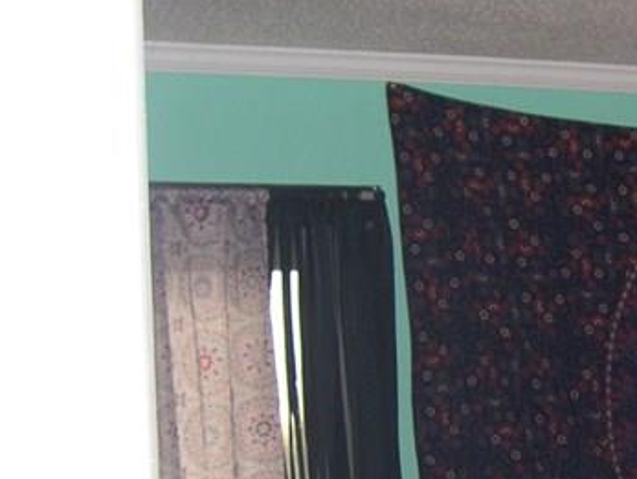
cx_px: 876
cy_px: 657
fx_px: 2063
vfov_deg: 12.7
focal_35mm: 112
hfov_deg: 16.4
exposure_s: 1/60
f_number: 2.8
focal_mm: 8
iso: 172
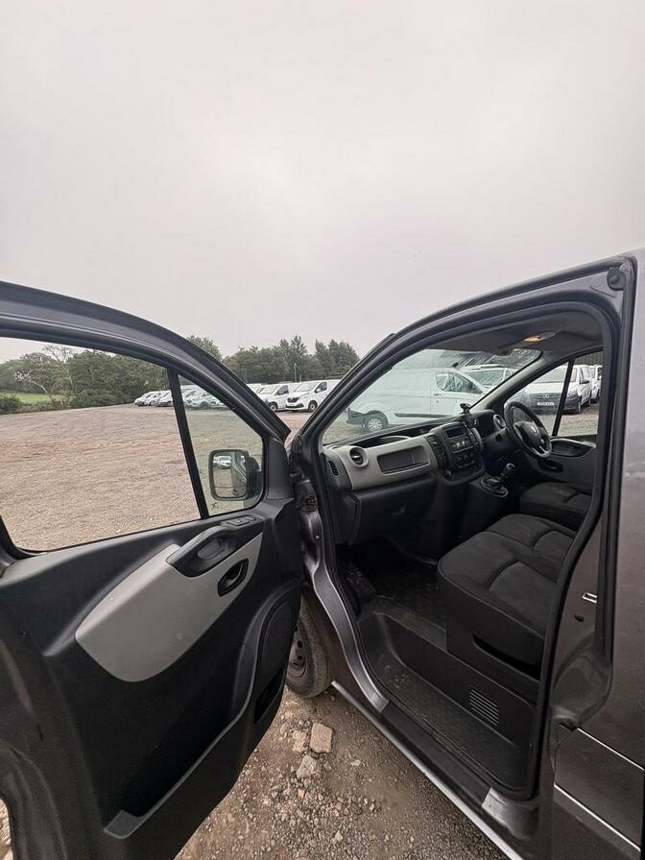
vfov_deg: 102.1
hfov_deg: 85.7
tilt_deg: -3.7
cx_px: 322
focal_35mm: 14
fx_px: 348
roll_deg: +2.6
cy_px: 430
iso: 40
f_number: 2.2
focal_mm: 2.22
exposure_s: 1/375
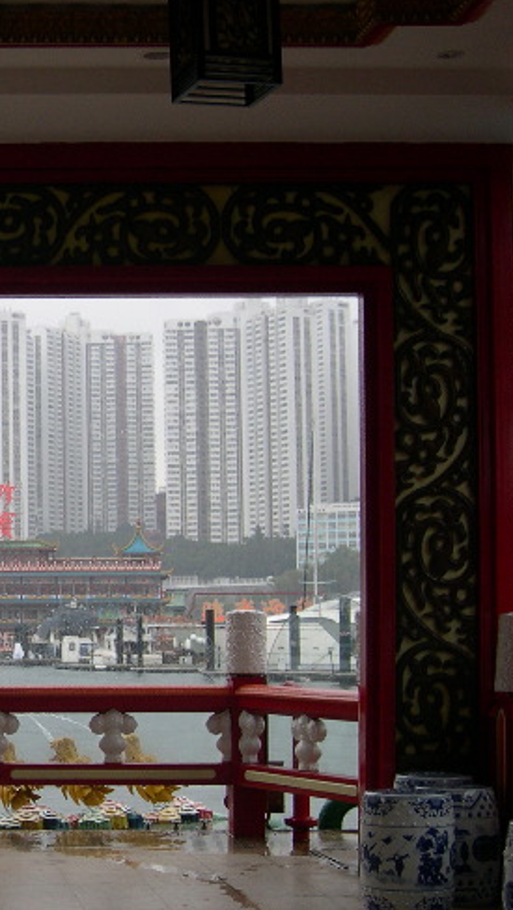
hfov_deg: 15.4
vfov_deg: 28.2
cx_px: -149
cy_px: 489
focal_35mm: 75
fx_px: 1811
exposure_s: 1/225
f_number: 2.9
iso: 100
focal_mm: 9
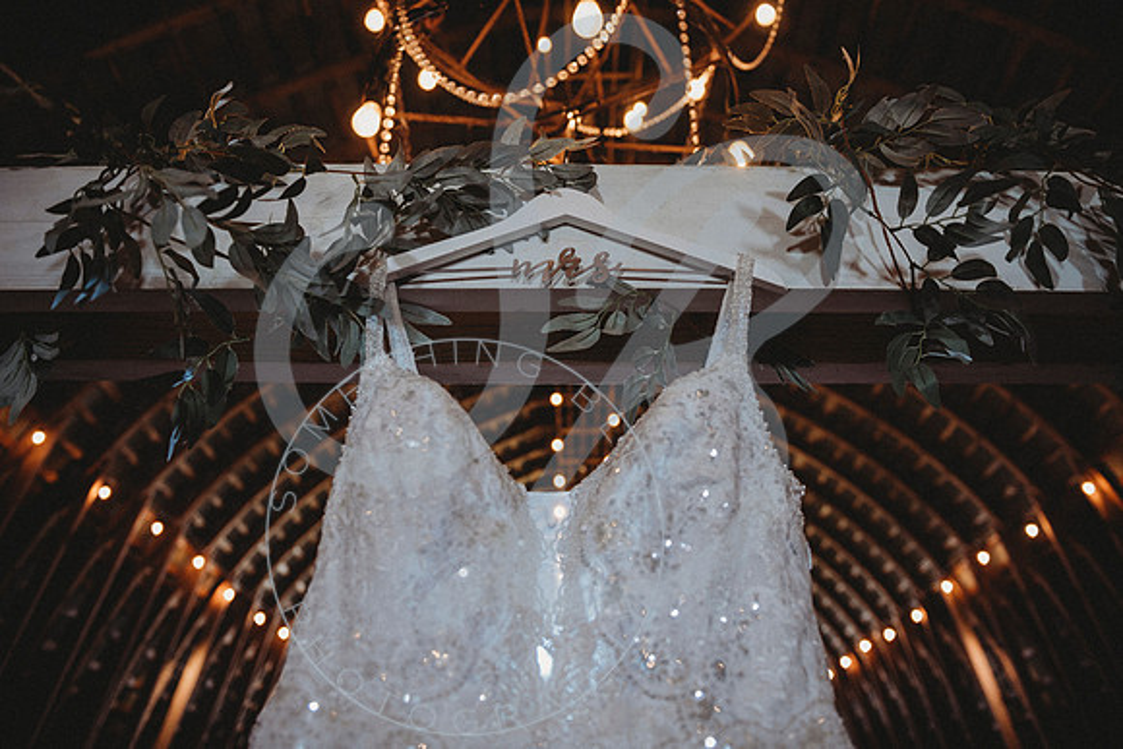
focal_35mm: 24
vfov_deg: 52.5
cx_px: 562
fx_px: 759
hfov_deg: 73.0
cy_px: 374
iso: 1000
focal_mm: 24
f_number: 2.8
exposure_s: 1/125
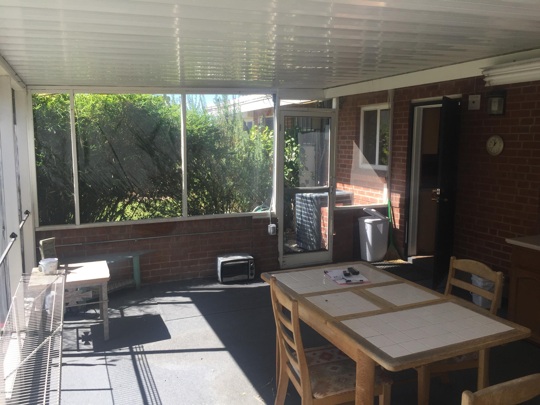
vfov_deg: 48.2
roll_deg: -0.2
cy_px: 202
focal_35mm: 29
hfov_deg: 61.7
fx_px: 452
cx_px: 270
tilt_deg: -6.7
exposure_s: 1/347
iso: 32
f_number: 2.2
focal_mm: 4.15
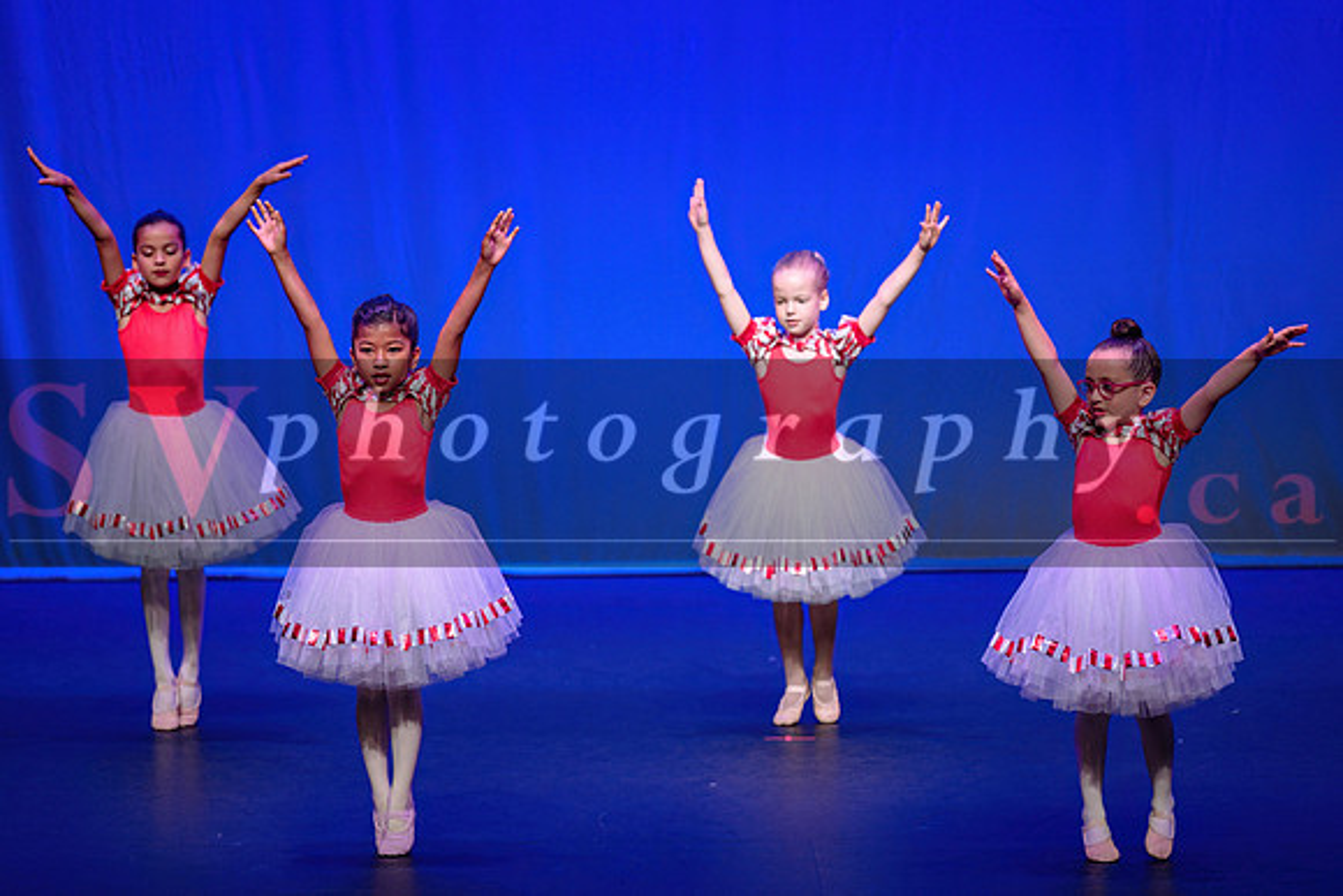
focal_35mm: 186
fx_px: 6924
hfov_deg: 11.1
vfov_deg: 7.4
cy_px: 475
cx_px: 672
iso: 1250
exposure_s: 1/500
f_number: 2.8
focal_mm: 170
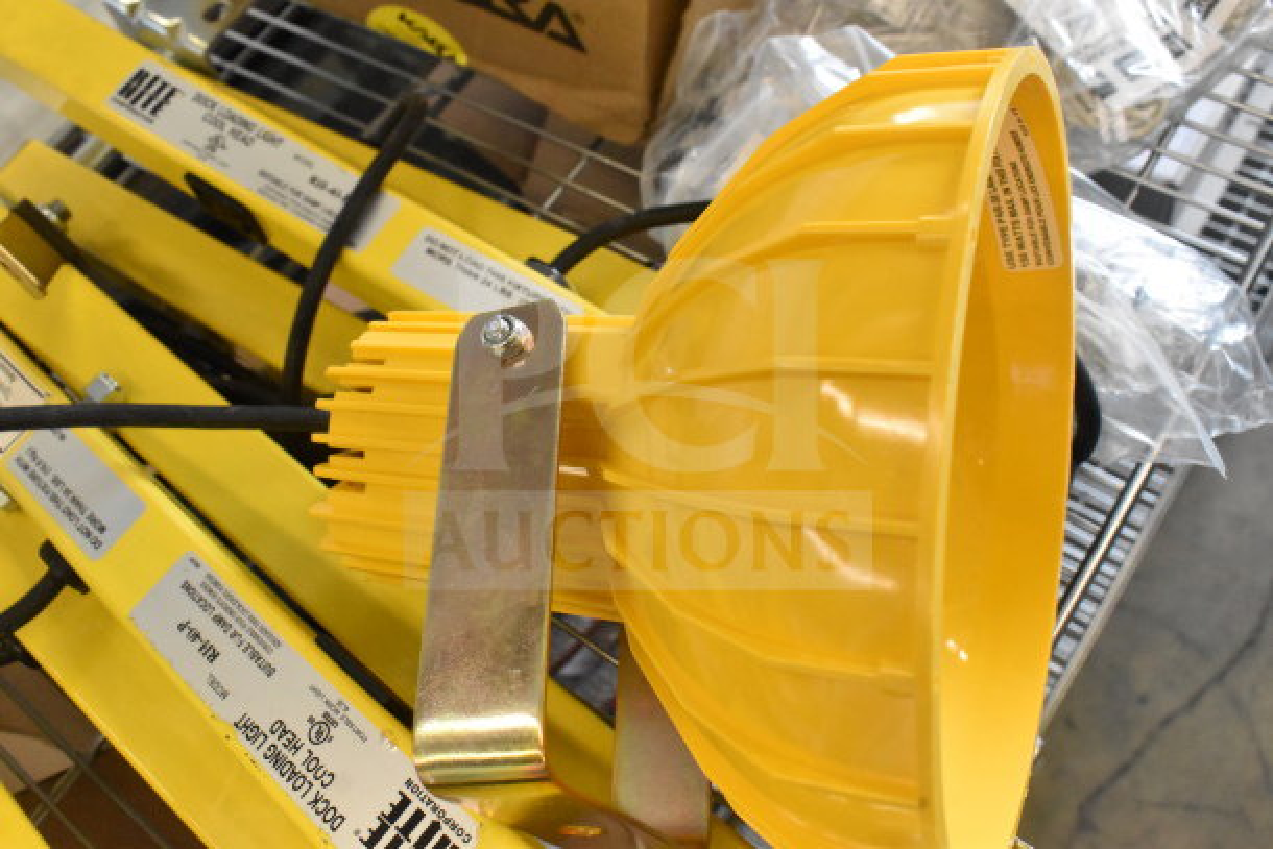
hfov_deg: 57.2
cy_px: 424
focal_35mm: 33
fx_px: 1167
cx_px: 636
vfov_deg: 40.0
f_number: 9
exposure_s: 1/320
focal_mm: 22
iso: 6400
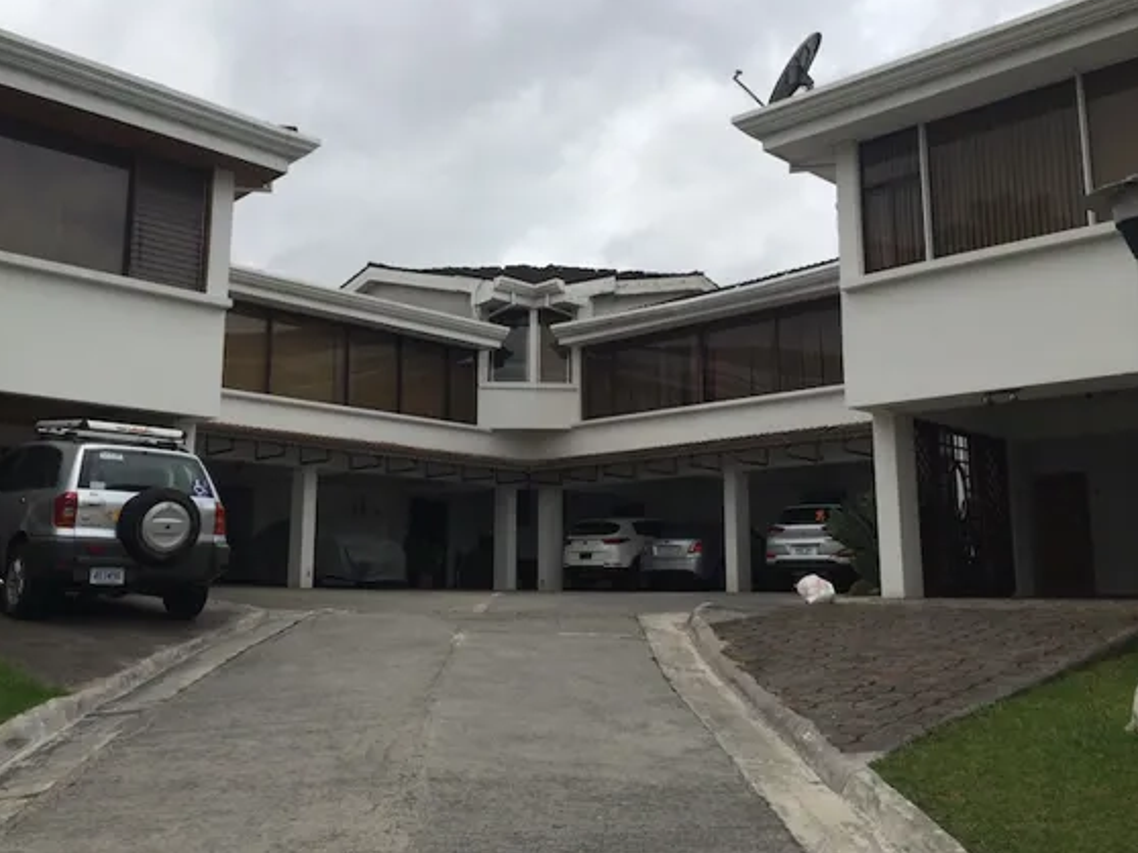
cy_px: 396
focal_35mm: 33
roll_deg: +0.1
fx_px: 1084
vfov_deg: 42.9
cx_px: 517
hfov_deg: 55.3
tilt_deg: +9.4
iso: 32
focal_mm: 4.15
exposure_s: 1/3165
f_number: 2.2
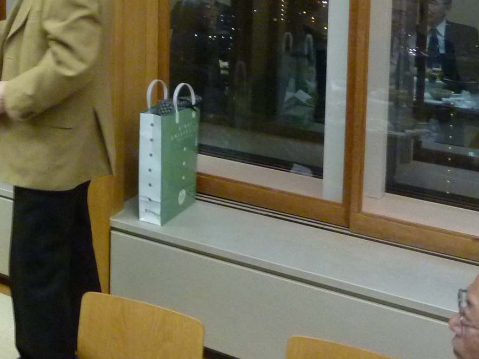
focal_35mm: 58
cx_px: -48
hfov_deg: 29.9
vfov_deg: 23.4
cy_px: -56
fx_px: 802
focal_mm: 4.1
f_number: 3.3
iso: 400
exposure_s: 1/15
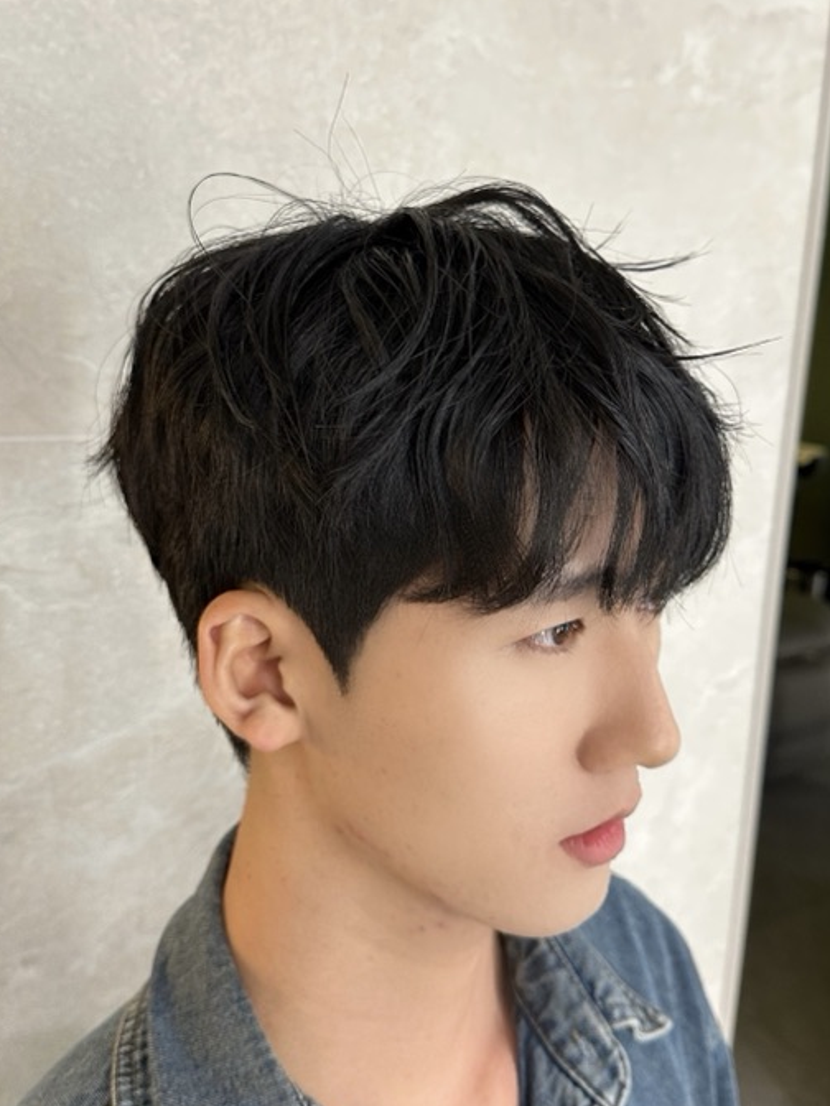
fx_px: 799
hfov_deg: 54.9
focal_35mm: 25
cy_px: 565
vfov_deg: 69.4
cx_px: 421
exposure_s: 1/60
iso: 200
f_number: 1.78
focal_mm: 6.86
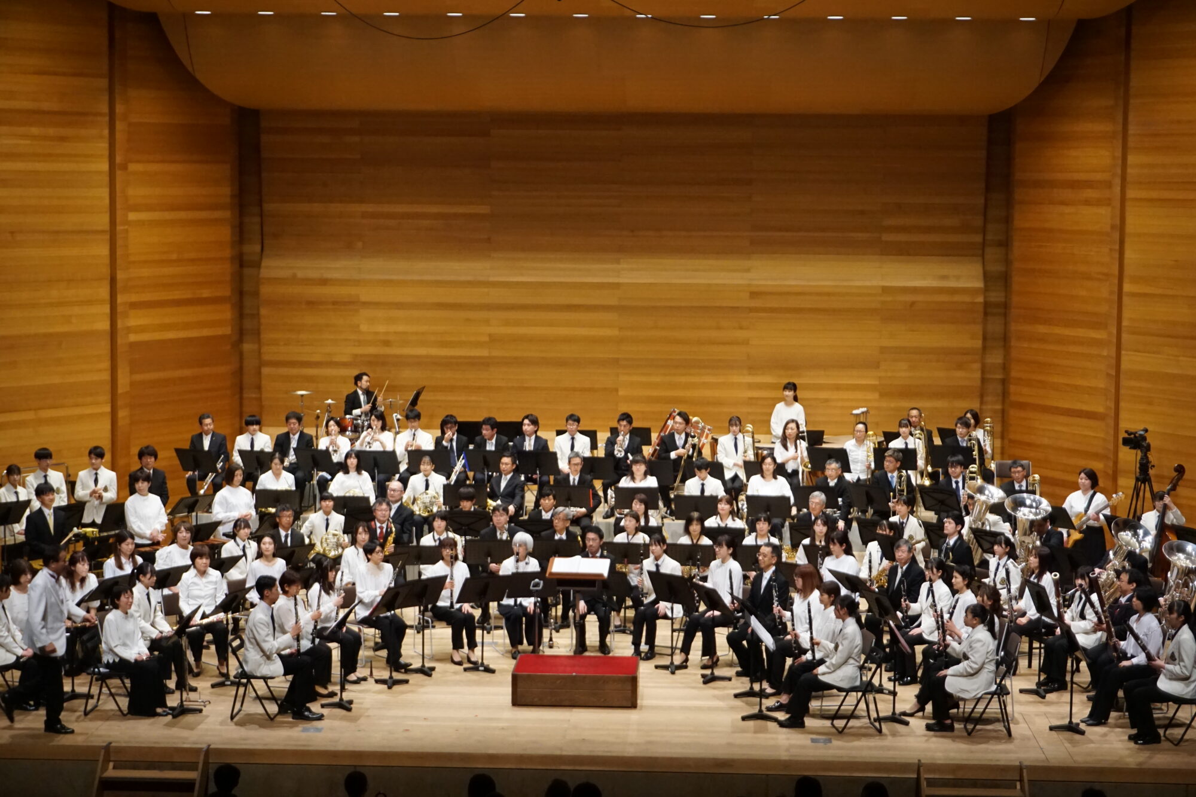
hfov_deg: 30.5
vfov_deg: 20.6
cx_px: 598
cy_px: 398
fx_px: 2192
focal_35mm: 66
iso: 2500
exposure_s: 1/160
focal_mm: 44
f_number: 5.6
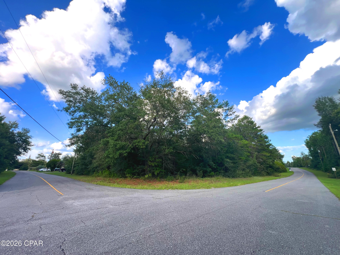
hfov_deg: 106.2
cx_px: 170
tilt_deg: +17.2
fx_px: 128
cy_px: 128
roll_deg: +0.8
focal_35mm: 13
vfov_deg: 89.9
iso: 32
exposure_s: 1/385
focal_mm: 1.57
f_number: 1.8
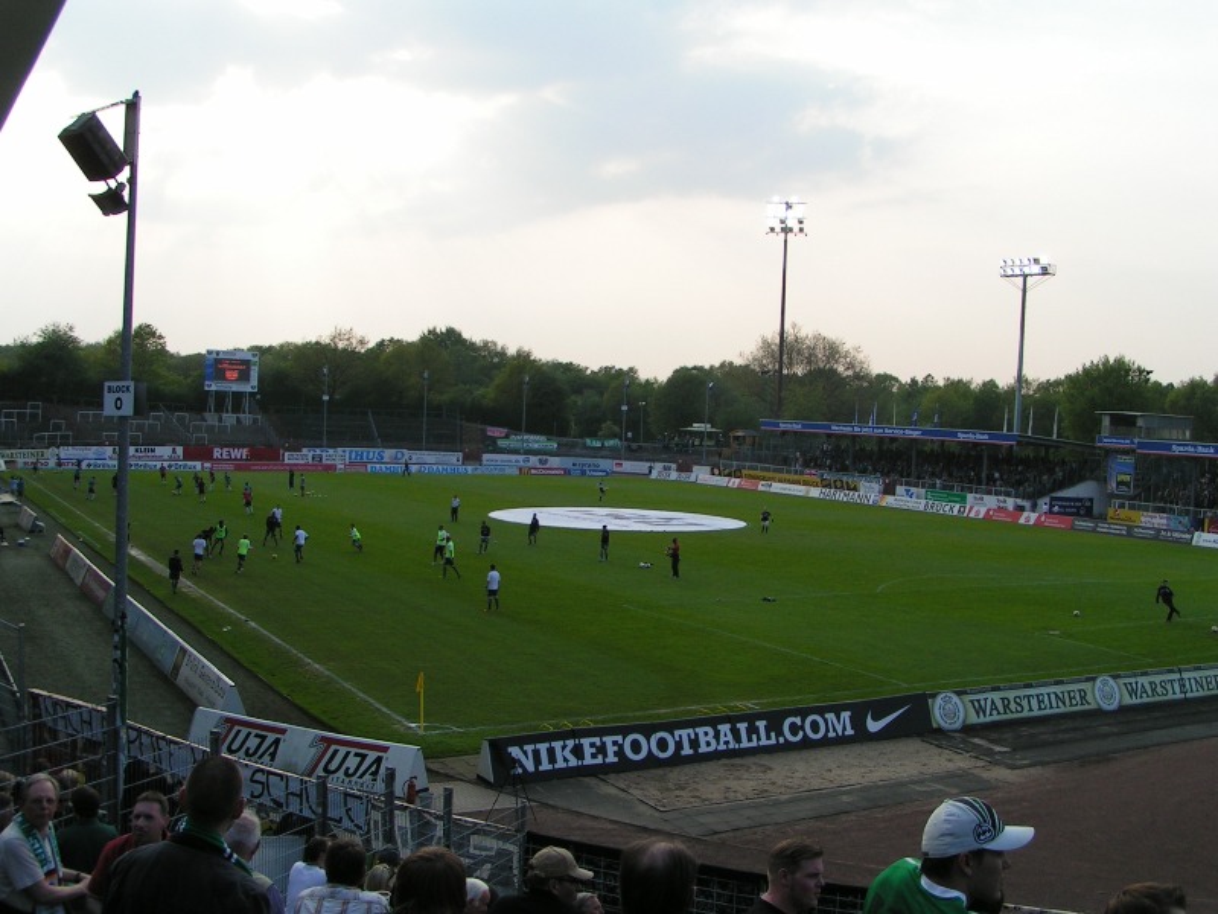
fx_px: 1337
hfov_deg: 49.0
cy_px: 457
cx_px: 609
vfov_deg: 37.7
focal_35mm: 38
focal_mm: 5.8
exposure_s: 1/200
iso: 50
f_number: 5.6
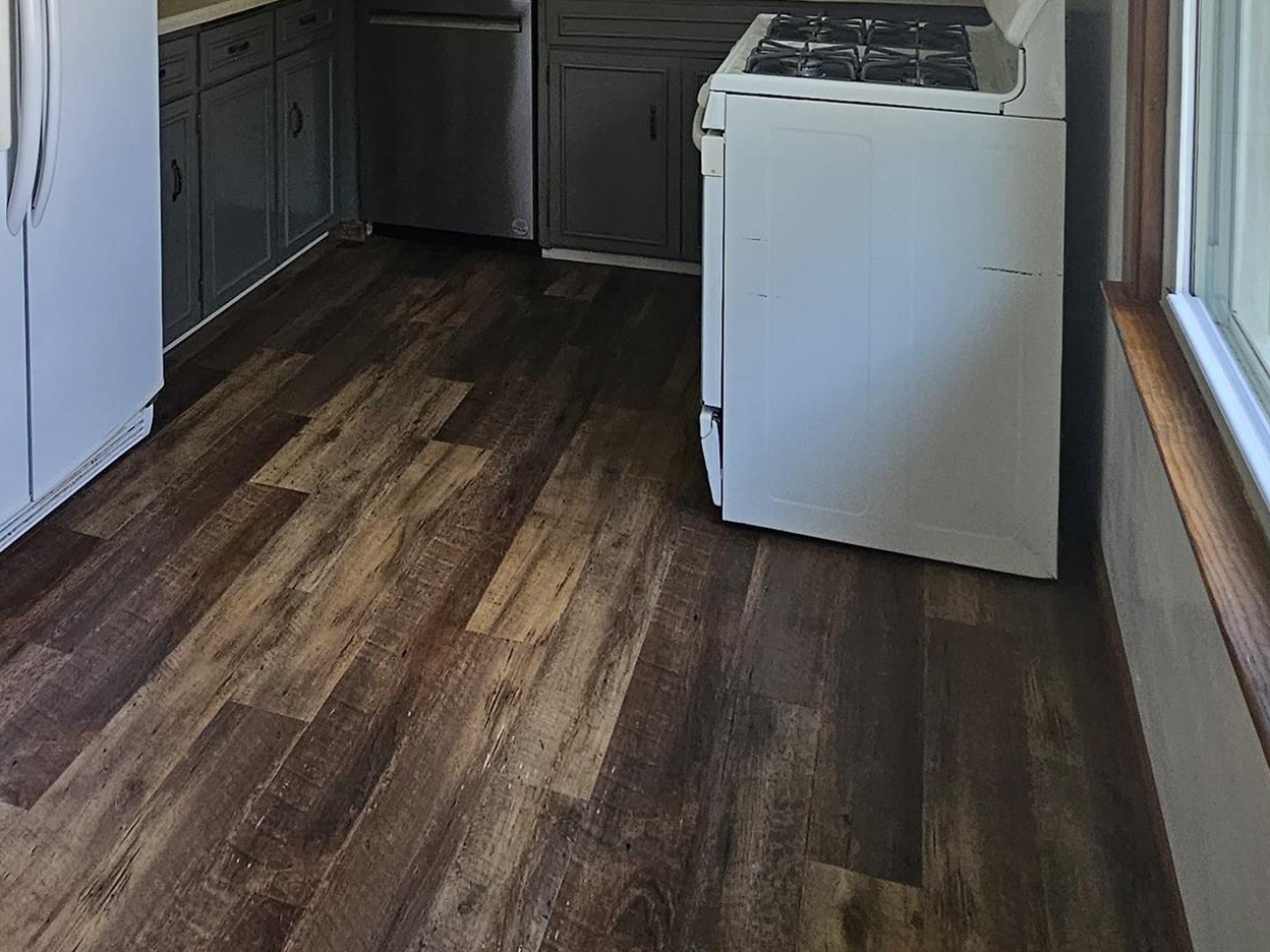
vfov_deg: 35.8
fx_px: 1174
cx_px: 435
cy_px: -154
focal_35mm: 32
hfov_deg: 55.7
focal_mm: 2.2
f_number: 2.2
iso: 100
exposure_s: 1/77.4
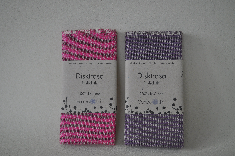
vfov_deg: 28.0
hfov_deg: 41.2
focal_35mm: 48
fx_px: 313
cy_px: 78
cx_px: 118
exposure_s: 1/125
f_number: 5.6
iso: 200
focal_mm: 32
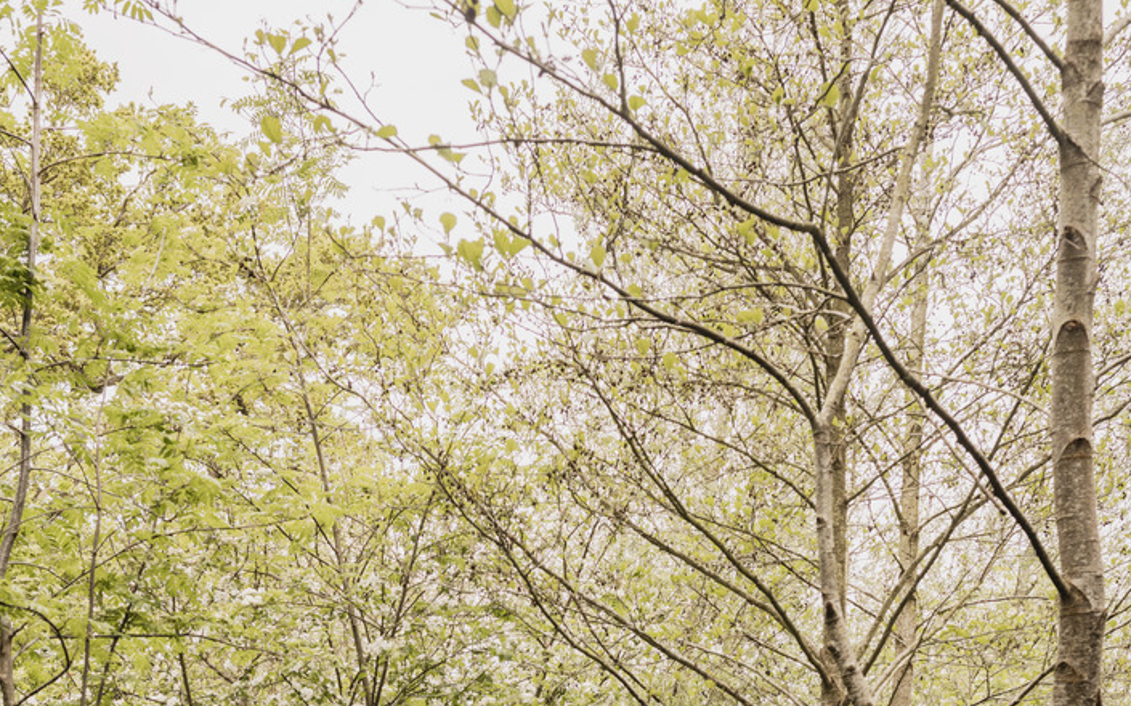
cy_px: 806
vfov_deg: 22.4
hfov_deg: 37.5
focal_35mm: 54
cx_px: 567
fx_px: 1664
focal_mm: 35
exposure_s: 1/500
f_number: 5.6
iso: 250
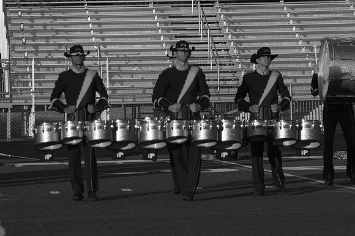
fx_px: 2837
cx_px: 199
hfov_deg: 7.2
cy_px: 95
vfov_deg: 4.8
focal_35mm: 288
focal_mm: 220
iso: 640
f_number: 11
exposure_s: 1/500
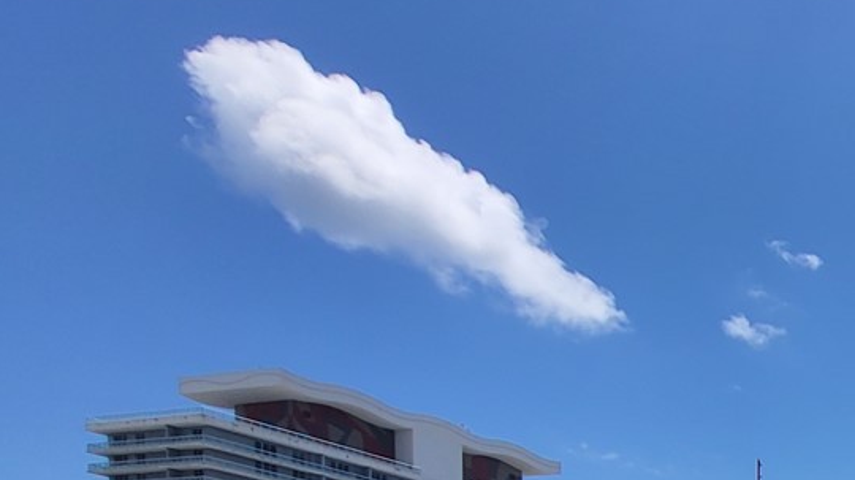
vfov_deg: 21.5
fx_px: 952
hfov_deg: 32.9
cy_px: 800
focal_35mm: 42
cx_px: 1159
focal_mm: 1.74
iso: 32
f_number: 2.2
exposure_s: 1/2344
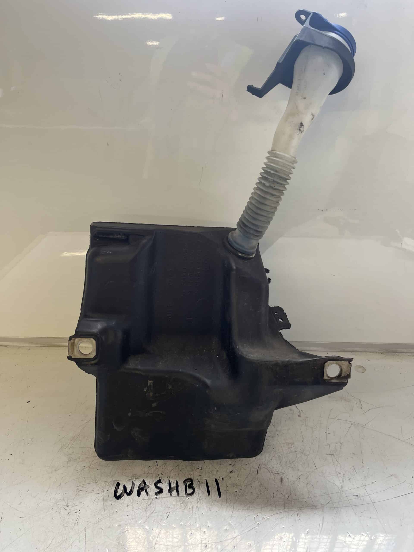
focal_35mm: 26
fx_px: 415
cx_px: 207
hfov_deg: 53.1
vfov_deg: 67.3
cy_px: 276
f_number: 1.6
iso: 64
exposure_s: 1/122
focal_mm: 5.1
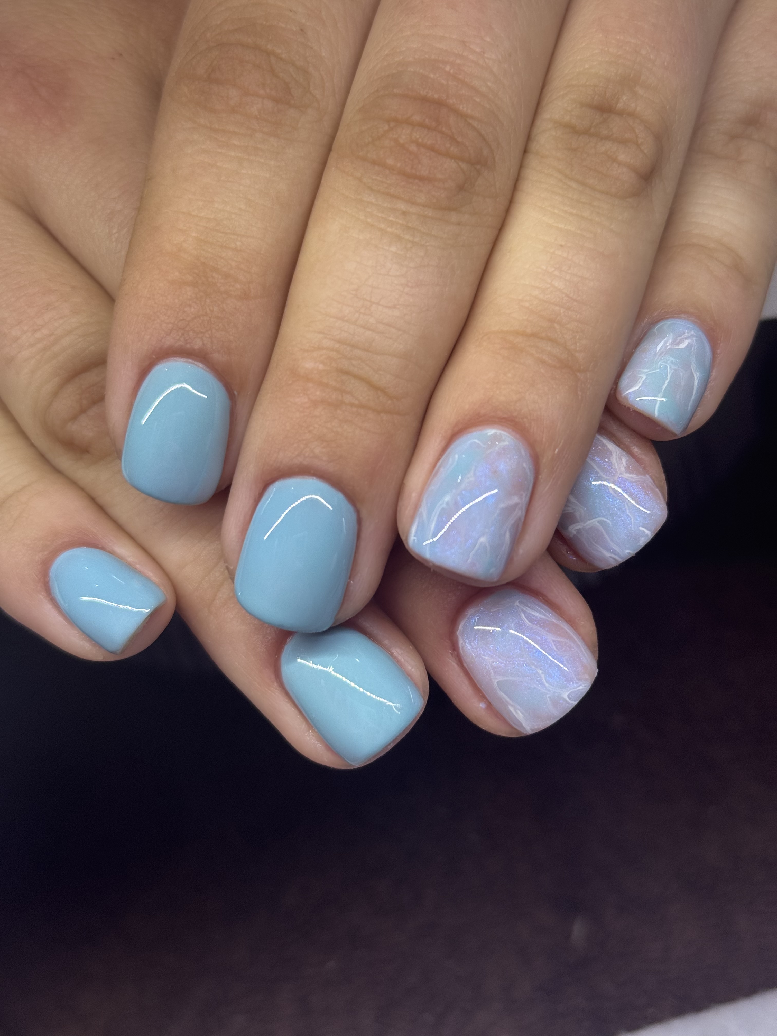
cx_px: 388
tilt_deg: -45.5
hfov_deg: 30.3
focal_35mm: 48
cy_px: 518
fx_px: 1437
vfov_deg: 39.7
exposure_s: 1/514
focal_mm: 6.76
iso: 64
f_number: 1.78
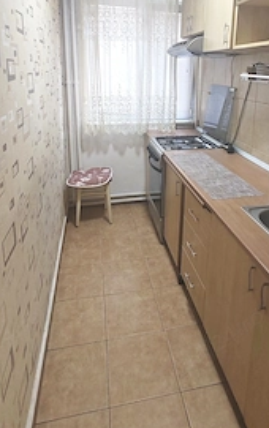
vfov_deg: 69.8
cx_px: 157
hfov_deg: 49.2
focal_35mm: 25
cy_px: 133
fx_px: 292
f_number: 2.2
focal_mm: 1.96
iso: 64
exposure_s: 1/50
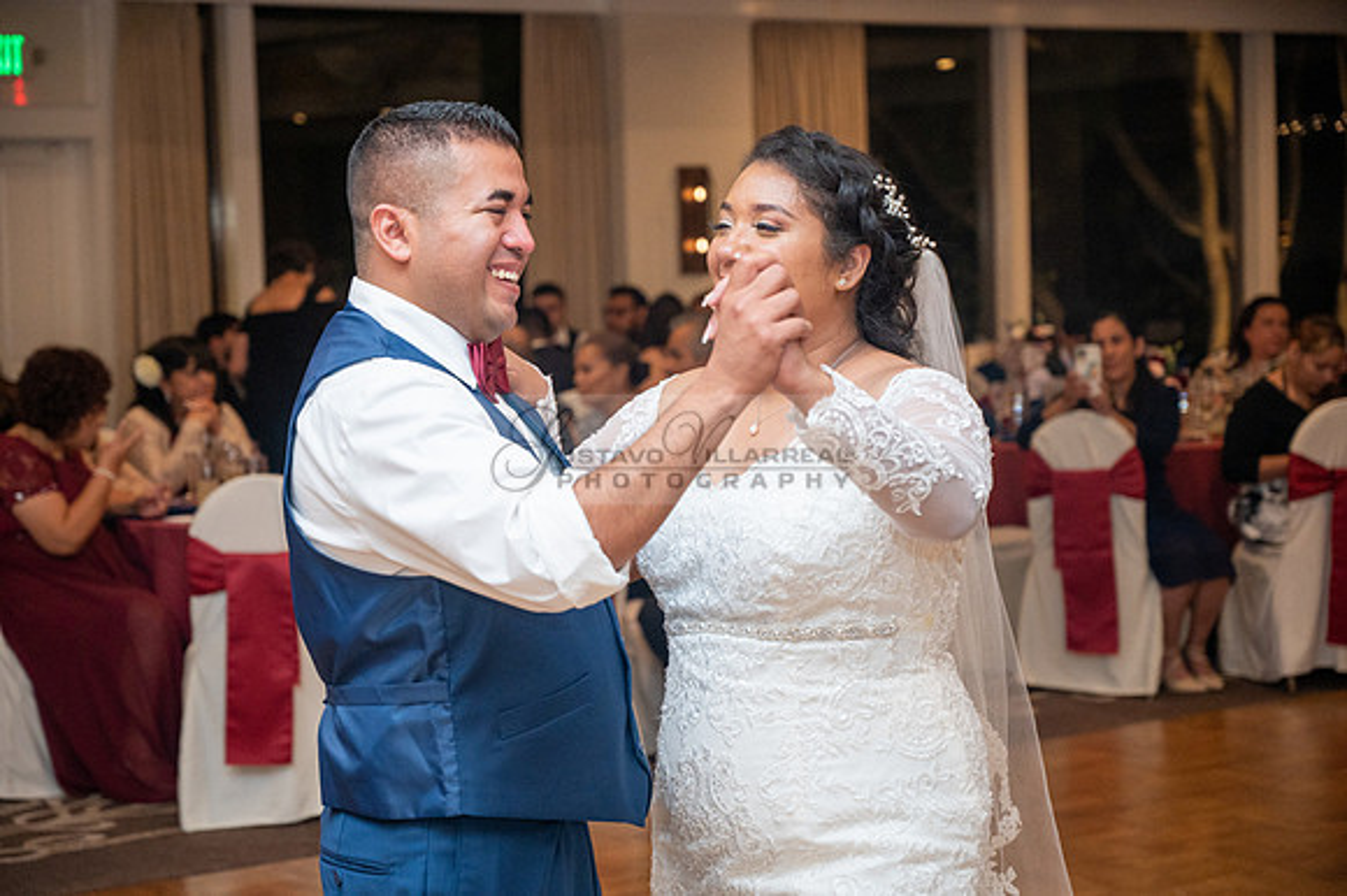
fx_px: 2618
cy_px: 448
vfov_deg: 19.4
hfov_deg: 28.9
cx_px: 674
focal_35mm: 70
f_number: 4
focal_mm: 70
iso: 2500
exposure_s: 1/160
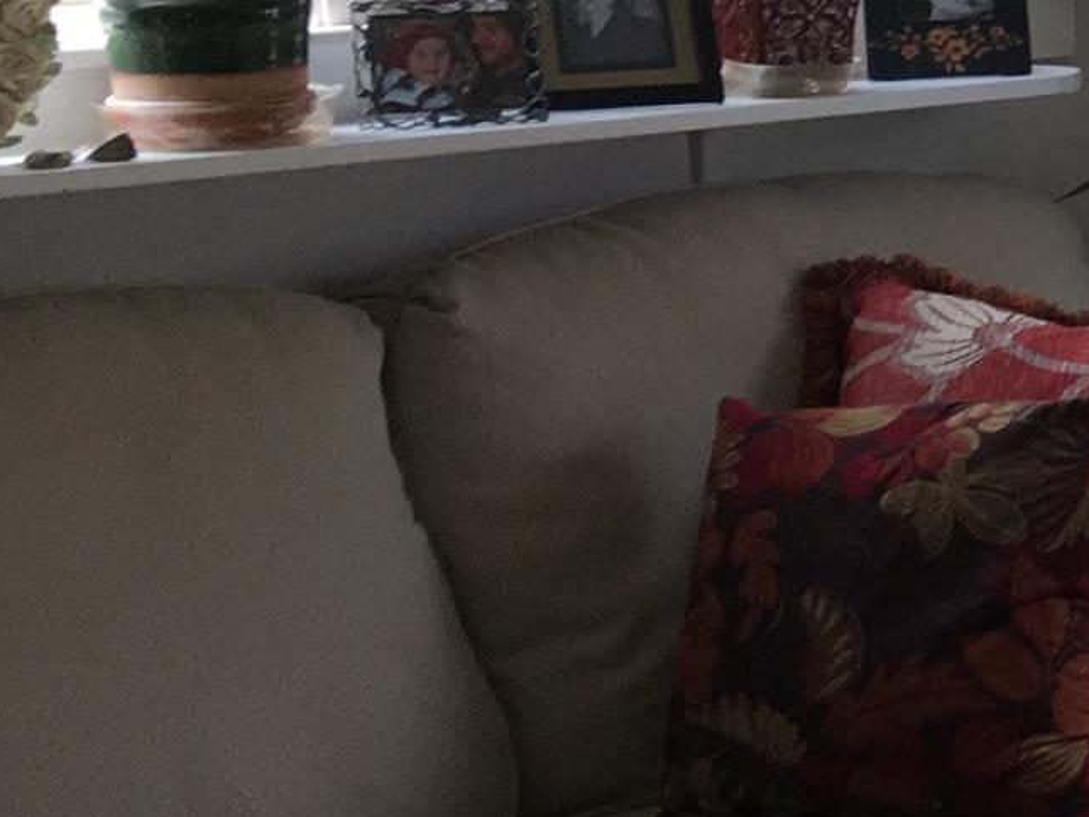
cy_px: 144
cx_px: 2396
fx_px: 4247
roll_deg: +0.0
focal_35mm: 135
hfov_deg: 12.3
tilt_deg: -6.2
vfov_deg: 10.9
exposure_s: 1/120
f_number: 2.2
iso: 40
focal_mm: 4.15
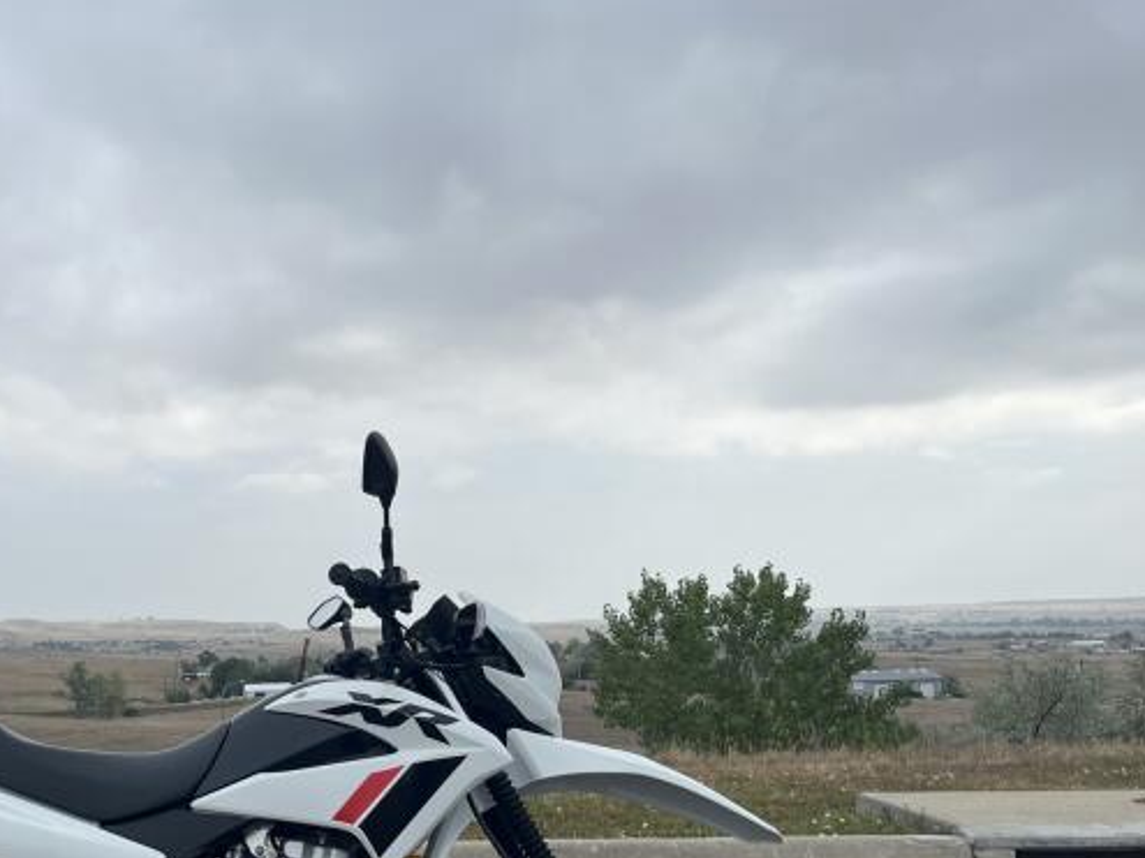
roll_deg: +2.5
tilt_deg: -1.0
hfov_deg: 42.8
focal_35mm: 42
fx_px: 1389
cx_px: 234
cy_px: 631
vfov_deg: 33.7
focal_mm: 5.1
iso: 50
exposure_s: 1/3745
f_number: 1.6
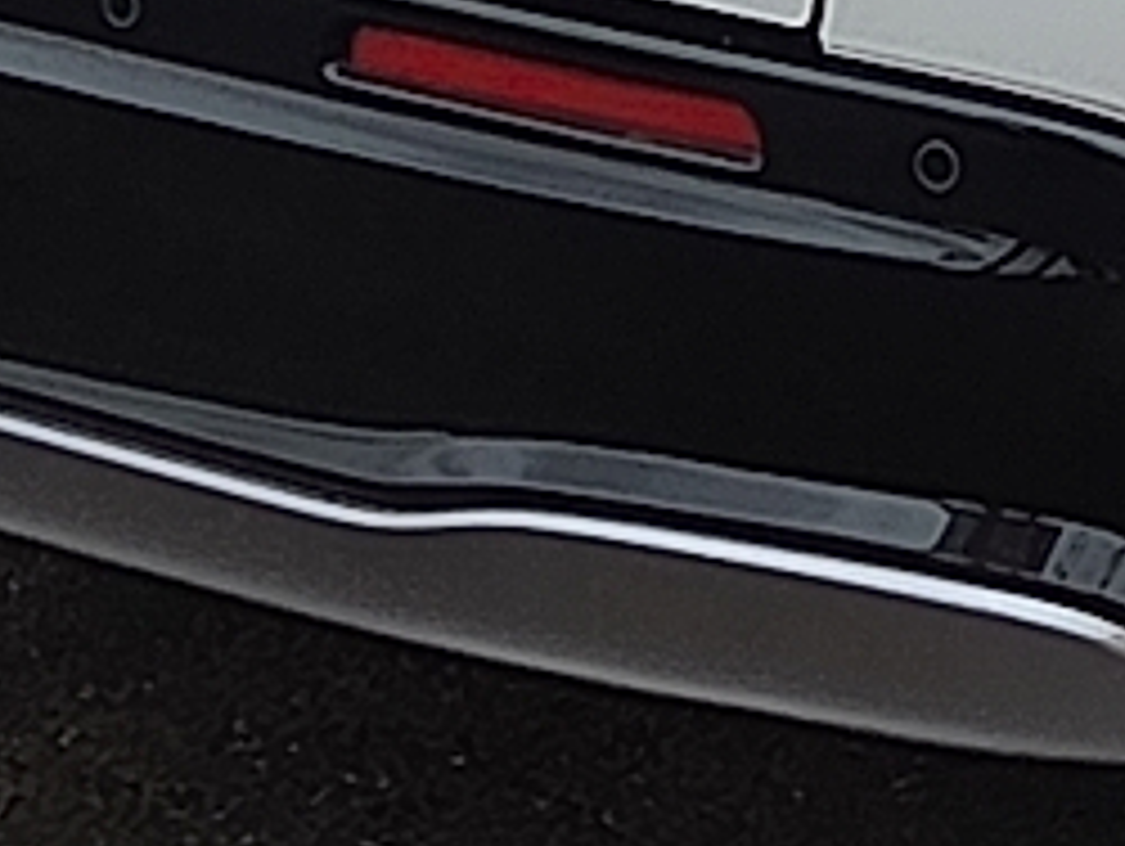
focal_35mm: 288
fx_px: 9369
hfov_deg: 6.7
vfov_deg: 5.1
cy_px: -603
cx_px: 1962
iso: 76
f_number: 1.8
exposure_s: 1/2000
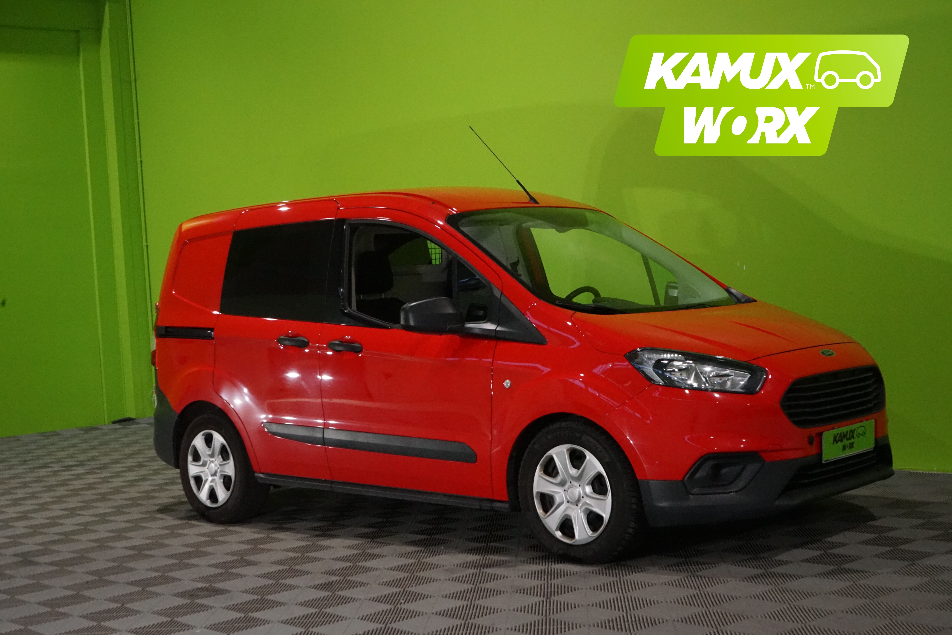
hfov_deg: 39.6
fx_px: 1322
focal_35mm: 50
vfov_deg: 27.0
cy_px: 318
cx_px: 476
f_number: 14
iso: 6400
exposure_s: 1/60
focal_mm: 50
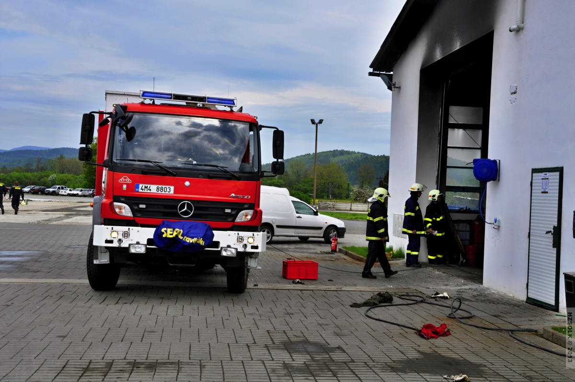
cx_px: 288
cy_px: 191
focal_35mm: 48
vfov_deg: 28.0
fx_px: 766
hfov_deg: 41.2
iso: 200
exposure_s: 1/160
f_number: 13
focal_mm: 32
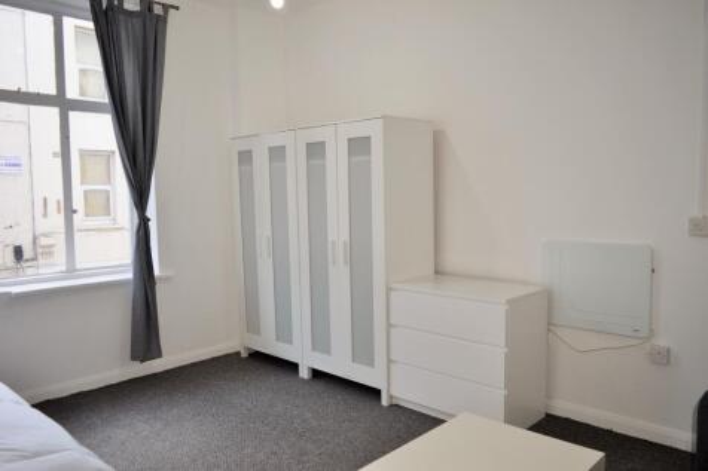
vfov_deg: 47.9
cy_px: 236
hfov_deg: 67.4
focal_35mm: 27
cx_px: 354
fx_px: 531
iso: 100
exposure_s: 1/60
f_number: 3.5
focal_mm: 18
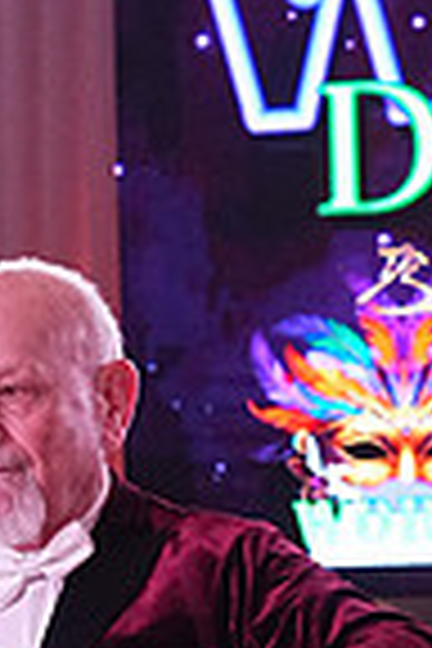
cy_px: 1048
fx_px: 9575
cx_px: -268
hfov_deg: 2.6
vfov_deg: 3.9
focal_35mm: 532
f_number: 6.3
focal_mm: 88
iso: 3200
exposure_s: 1/250
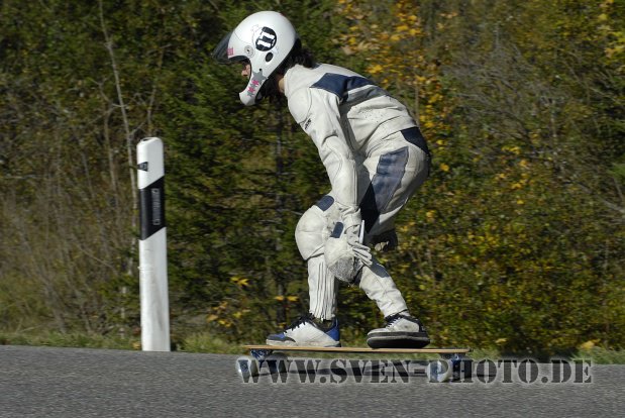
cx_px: 312
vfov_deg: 11.4
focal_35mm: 120
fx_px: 2085
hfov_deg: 17.0
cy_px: 209
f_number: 8
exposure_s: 1/750
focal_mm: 80
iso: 200
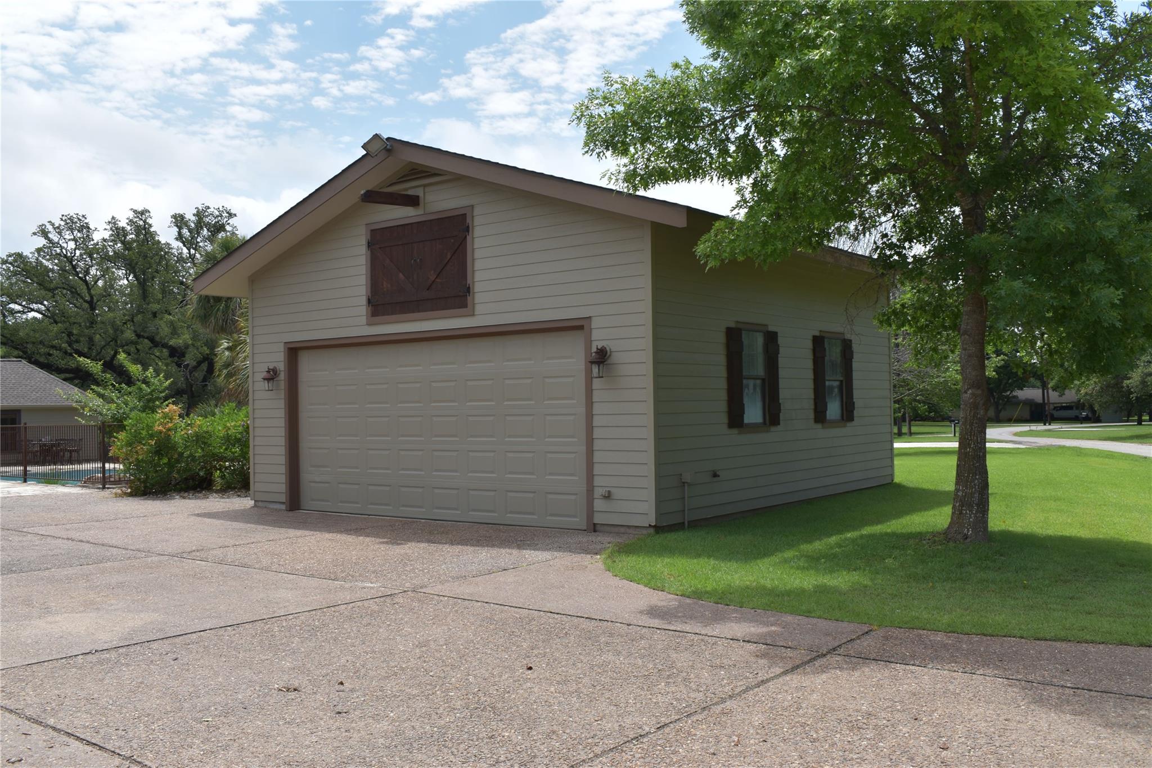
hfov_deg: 57.2
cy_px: 384
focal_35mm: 33
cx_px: 576
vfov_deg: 40.0
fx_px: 1056
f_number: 10
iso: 100
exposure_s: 1/200
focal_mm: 22
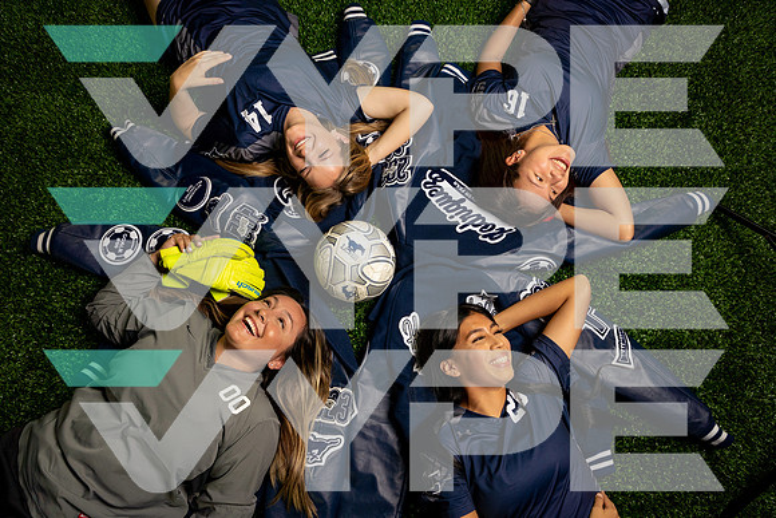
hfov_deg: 73.7
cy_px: 259
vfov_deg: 53.2
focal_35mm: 24
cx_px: 388
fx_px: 517
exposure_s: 1/200
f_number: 8
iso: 500
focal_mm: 24
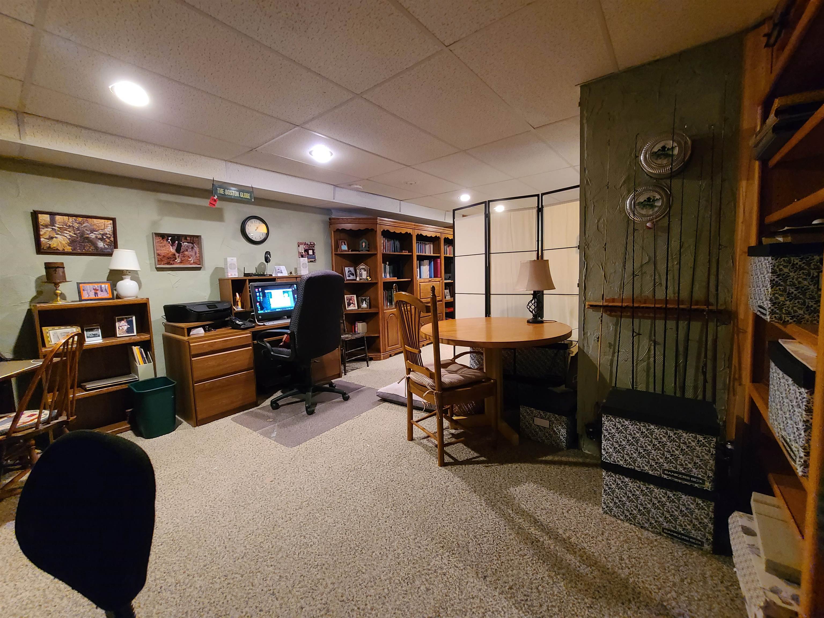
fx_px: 309
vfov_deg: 89.9
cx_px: 412
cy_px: 309
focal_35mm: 13
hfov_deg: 106.2
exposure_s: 1/24
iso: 800
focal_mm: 2.2
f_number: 2.2
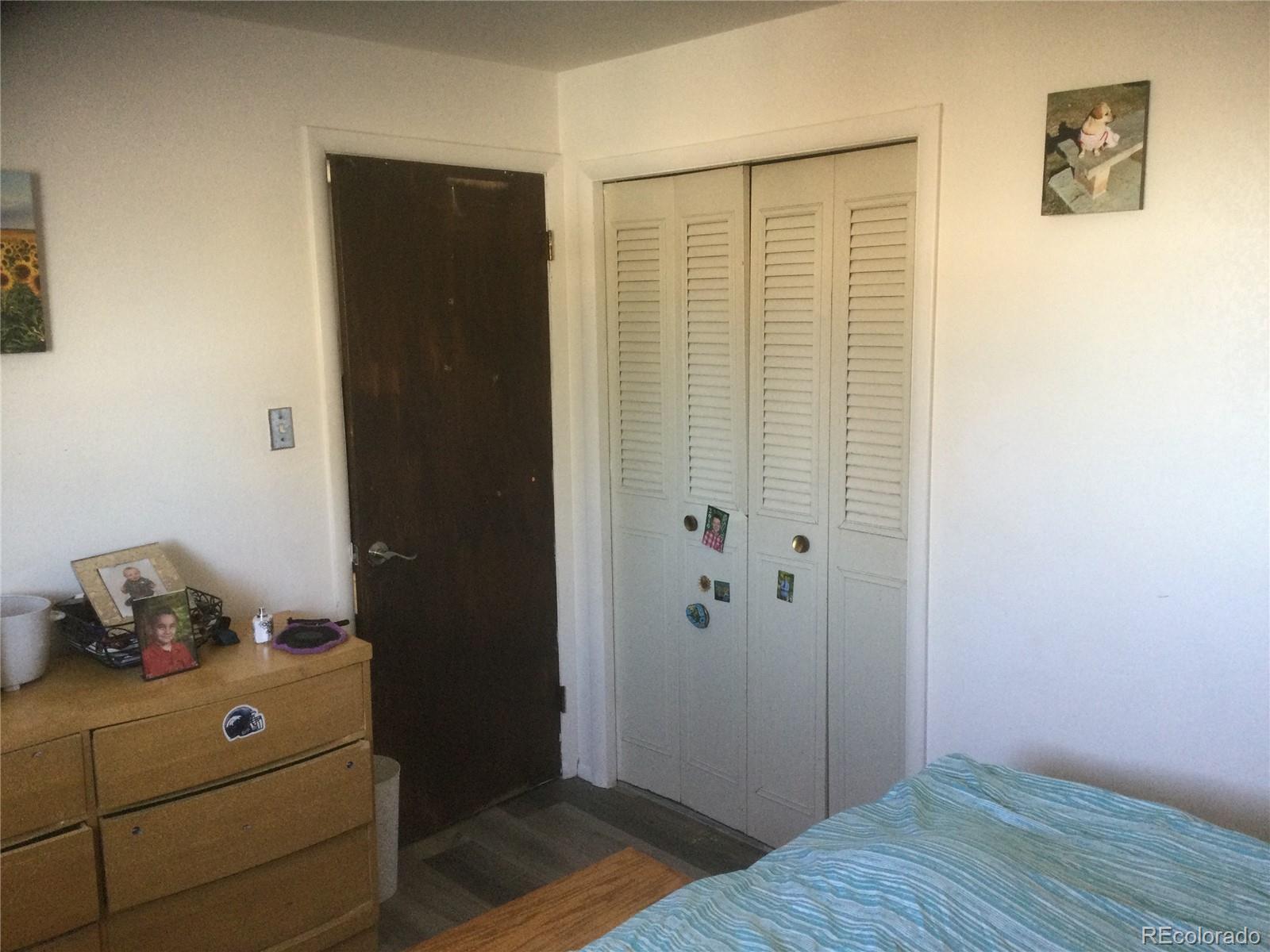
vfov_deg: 45.4
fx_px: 1137
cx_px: 635
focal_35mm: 31
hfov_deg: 58.4
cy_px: 476
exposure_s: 1/30
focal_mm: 3.3
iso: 80
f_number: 2.4
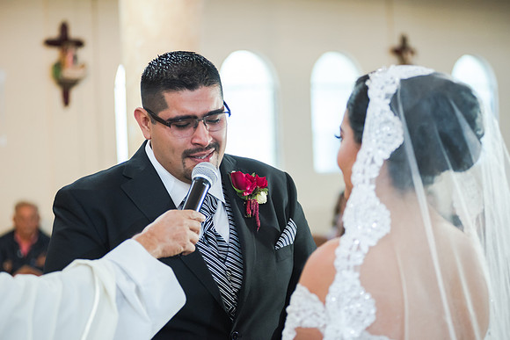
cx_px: 255
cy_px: 170
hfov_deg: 25.4
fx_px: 1134
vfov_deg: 17.1
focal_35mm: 80
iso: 1600
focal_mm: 80
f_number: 2.8
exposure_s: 1/160
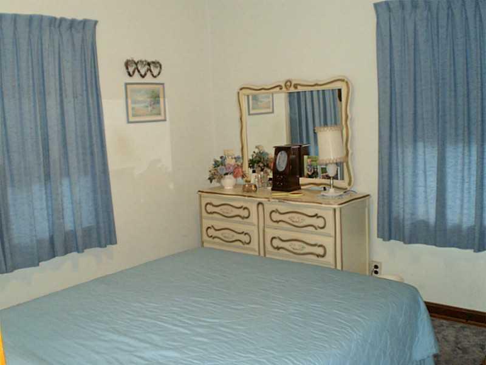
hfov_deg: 51.4
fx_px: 505
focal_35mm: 36
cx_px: 243
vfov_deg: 39.7
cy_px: 182
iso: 200
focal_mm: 6.3
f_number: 3.1
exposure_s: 1/30
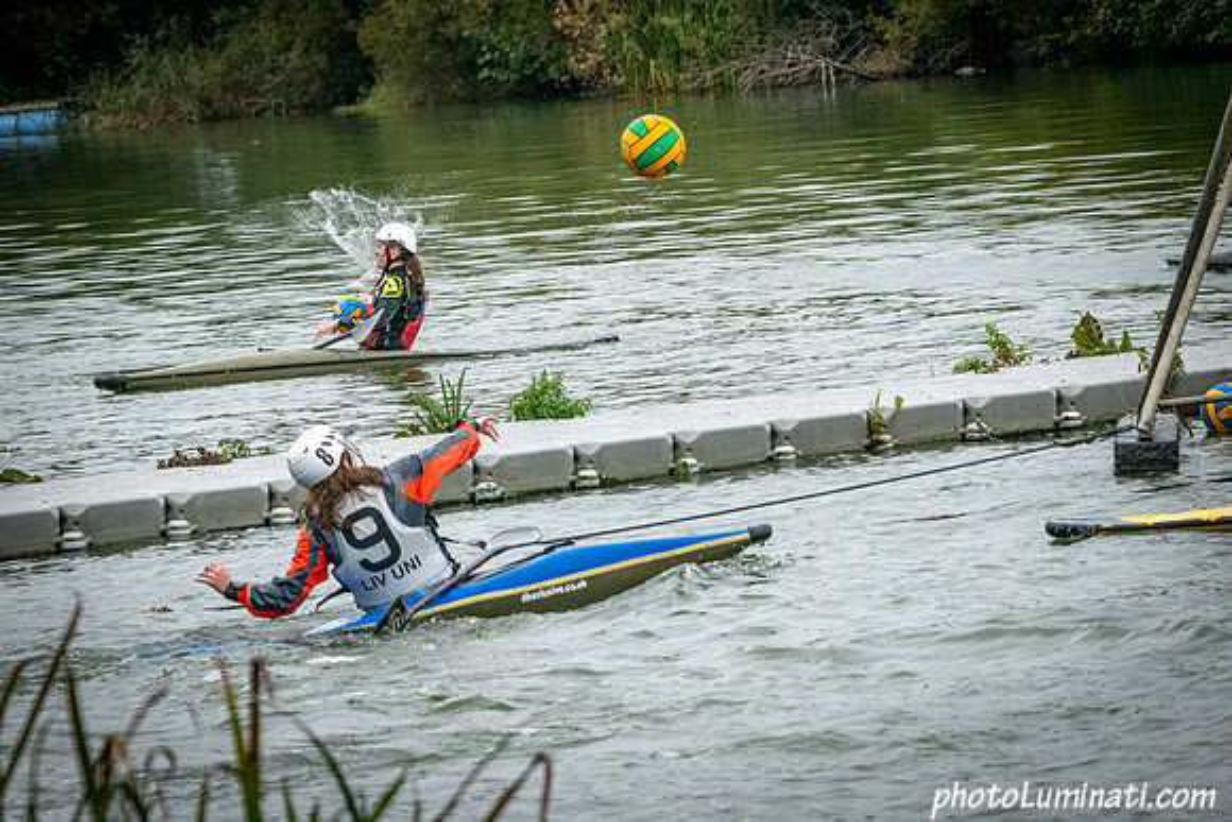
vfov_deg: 4.8
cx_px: 526
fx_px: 9713
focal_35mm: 284
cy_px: 488
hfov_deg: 7.3
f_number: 9
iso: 3200
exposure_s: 1/2500
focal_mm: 185
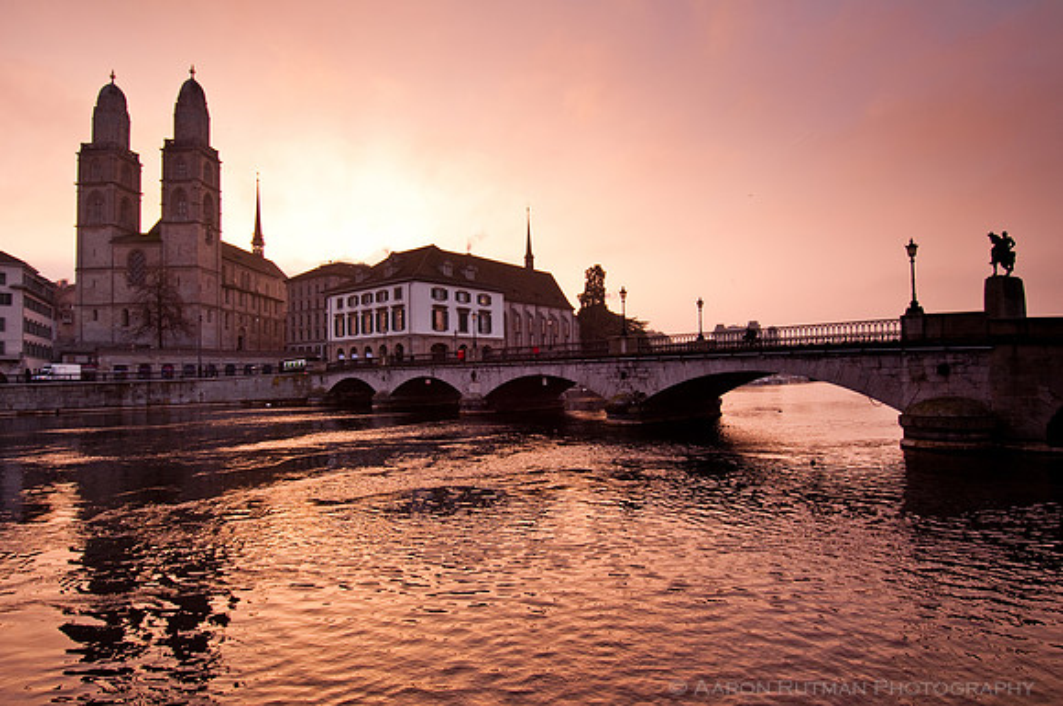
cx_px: 532
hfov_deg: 90.1
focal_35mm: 18
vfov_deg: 67.2
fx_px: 531
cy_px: 353
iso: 200
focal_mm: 12
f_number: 8
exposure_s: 1/250
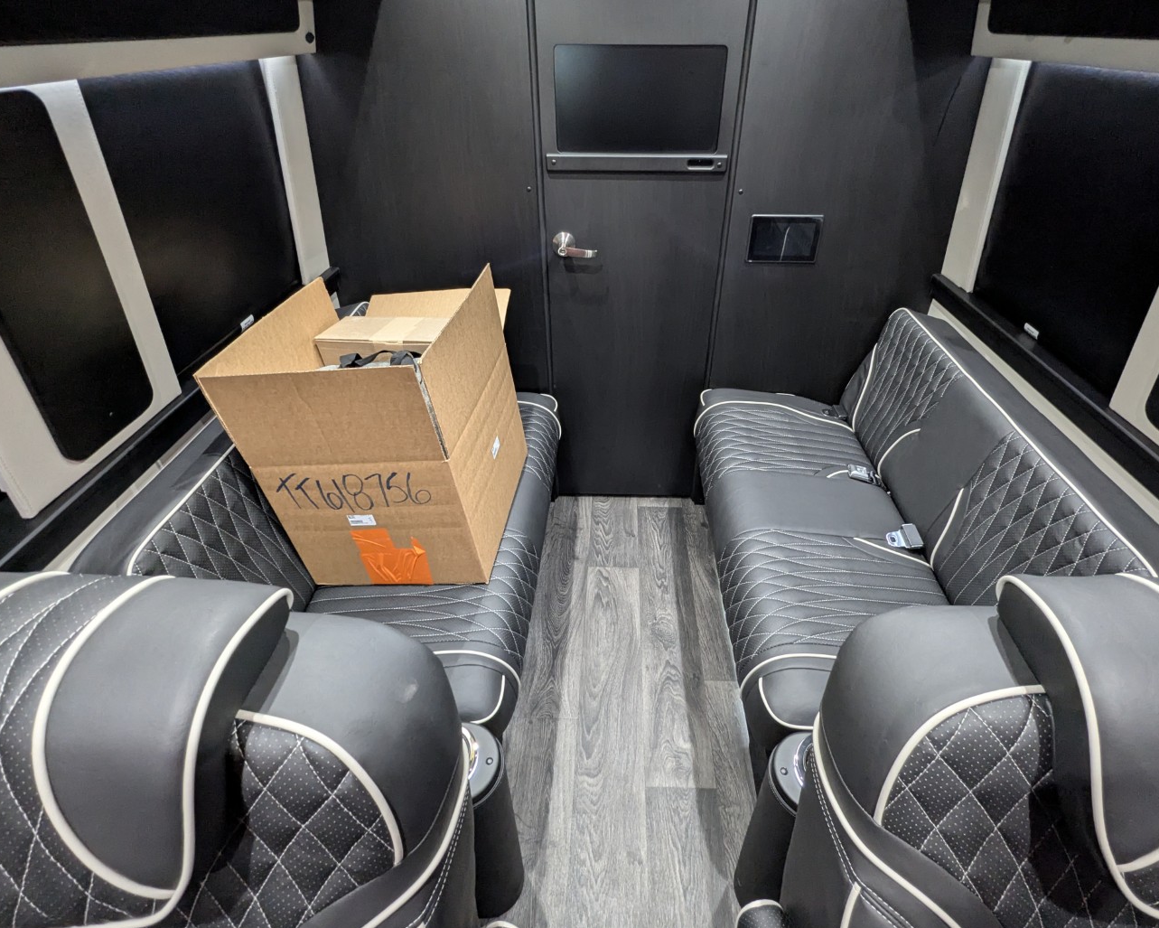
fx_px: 583
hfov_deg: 89.6
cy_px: 460
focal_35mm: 17
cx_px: 603
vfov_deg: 77.0
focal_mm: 2.35
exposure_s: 1/27.3
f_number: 2.2
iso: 328
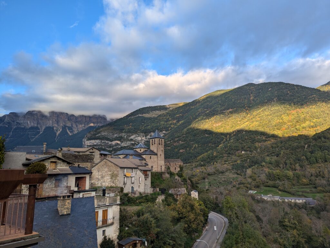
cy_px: 124
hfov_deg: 71.5
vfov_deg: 56.9
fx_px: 229
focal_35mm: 24
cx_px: 165
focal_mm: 6.81
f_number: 1.85
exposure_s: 1/549
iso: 36
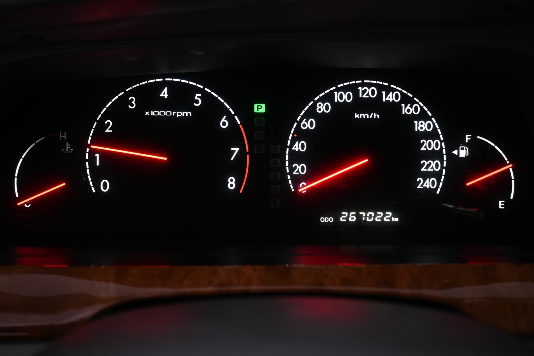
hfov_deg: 58.3
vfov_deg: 40.8
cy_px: 178
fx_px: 478
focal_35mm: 32
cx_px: 267
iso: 900
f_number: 4
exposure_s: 1/30
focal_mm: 21.5
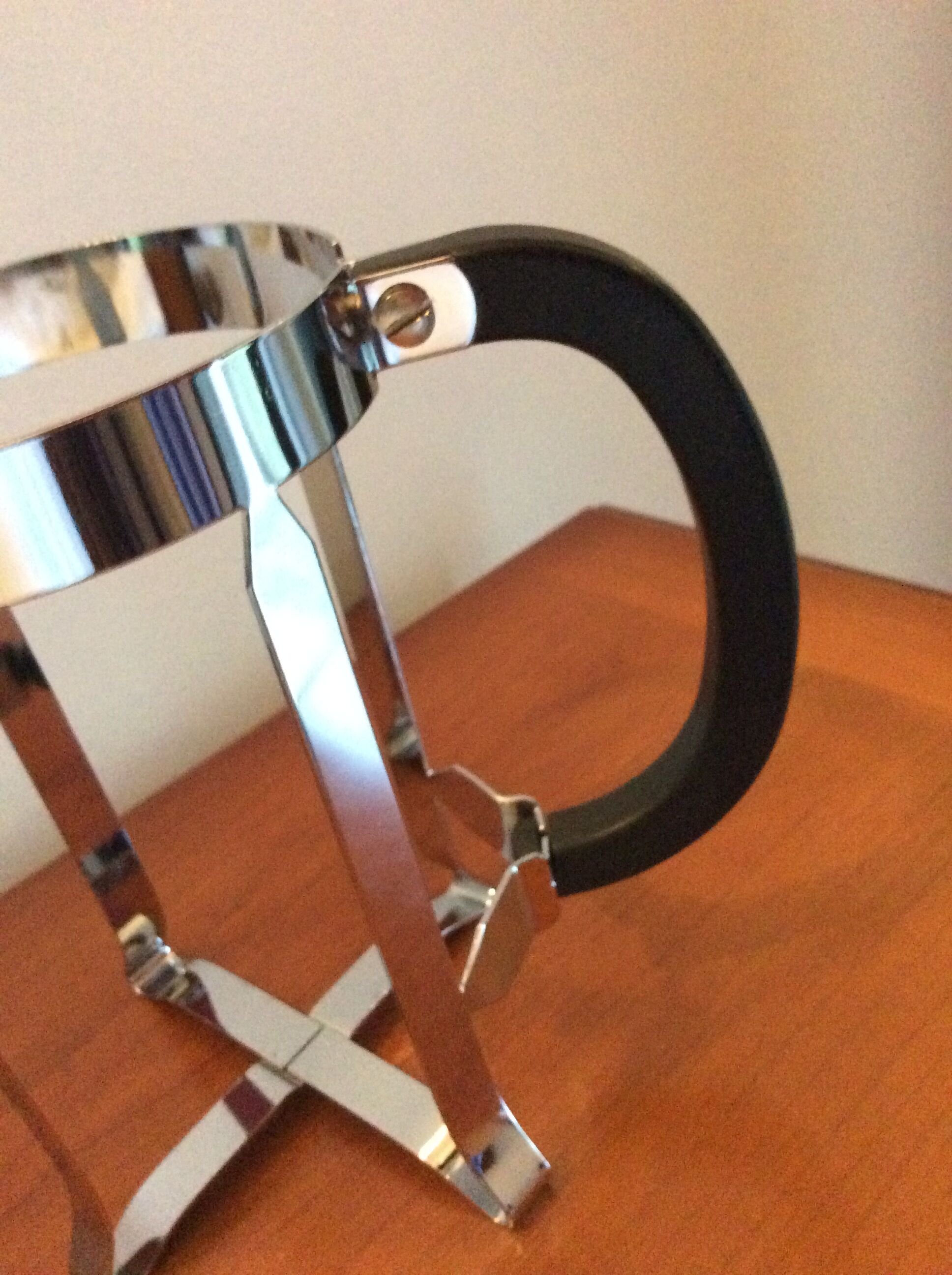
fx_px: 1177
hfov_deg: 44.1
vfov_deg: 56.9
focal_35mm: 32
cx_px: 476
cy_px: 638
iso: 800
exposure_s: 1/17
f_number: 2.4
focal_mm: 3.3
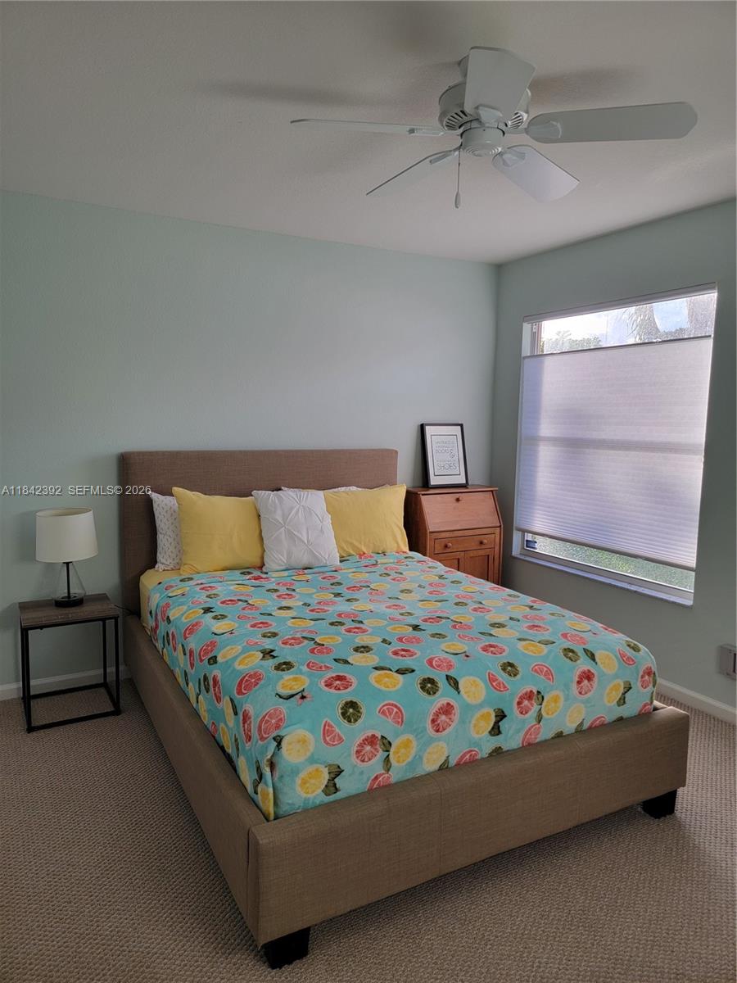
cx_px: 368
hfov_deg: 56.8
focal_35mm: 24
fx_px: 681
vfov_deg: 71.6
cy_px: 492
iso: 64
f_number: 1.8
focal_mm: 6.7
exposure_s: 1/120
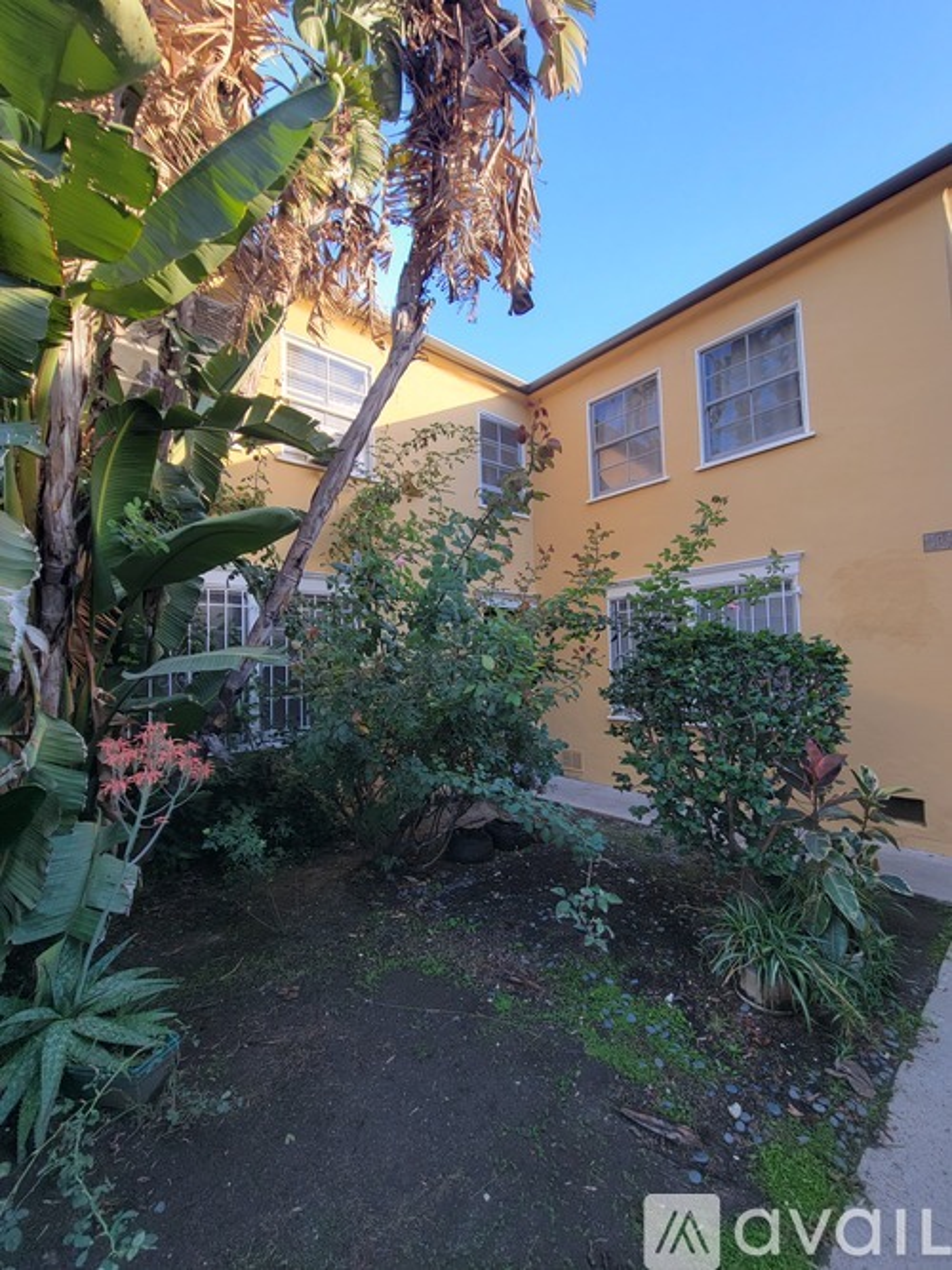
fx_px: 477
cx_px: 476
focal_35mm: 13
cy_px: 635
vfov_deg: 106.2
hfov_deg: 89.9
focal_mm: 2.2
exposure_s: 1/120
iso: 50
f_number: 2.2
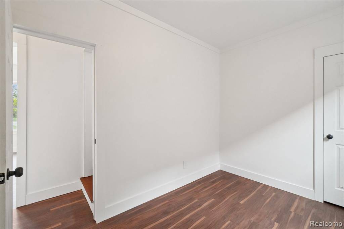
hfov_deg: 100.4
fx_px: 143
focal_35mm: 15
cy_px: 114
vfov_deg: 77.3
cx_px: 172
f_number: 8
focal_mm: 10
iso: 2000
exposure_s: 1/30
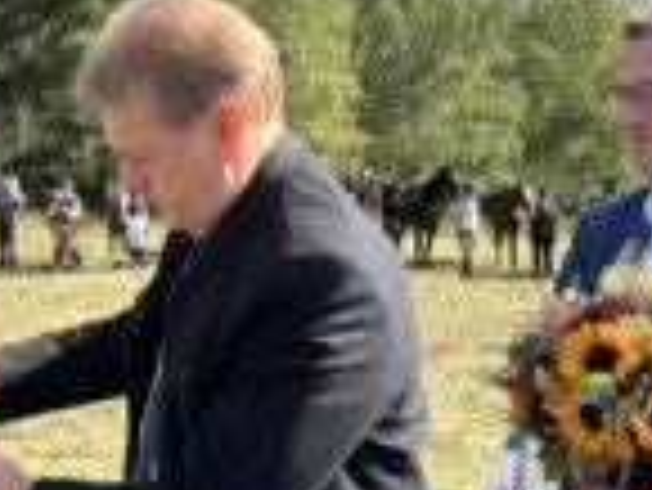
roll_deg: -1.4
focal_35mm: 66
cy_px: 292
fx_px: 1244
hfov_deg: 28.0
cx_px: 40
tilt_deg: -4.5
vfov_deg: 22.3
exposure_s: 1/1949
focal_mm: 6.86
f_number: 1.78
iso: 80
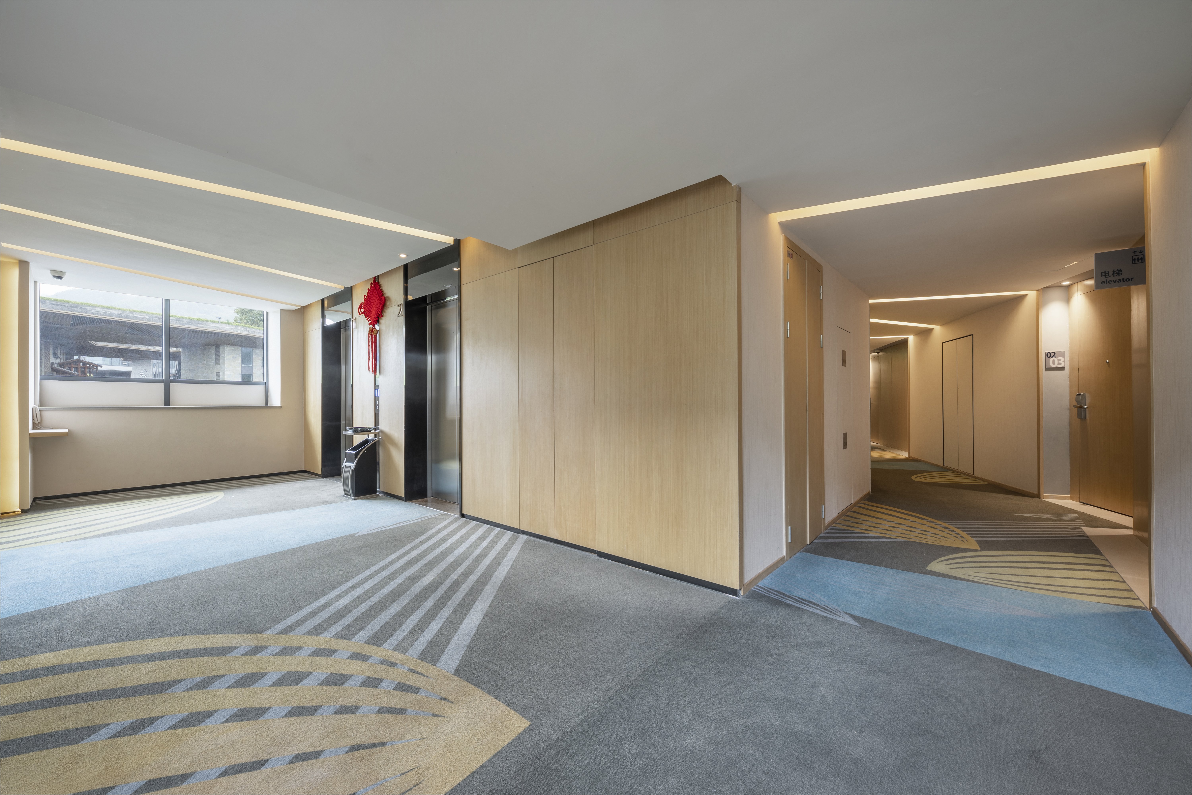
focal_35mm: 13
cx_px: 596
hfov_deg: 108.3
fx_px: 430
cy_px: 398
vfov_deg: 85.4
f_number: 8
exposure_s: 1/5
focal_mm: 13
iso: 160
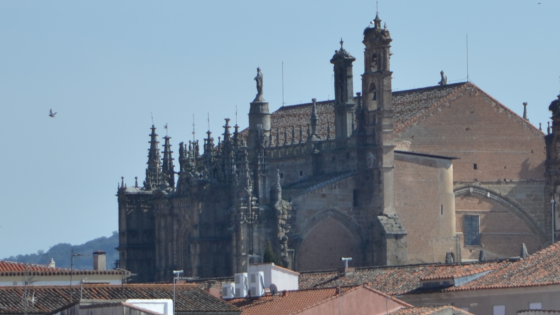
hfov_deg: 4.2
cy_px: 133
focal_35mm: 519
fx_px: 7711
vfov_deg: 2.3
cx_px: 473
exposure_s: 1/800
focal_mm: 135
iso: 100
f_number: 5
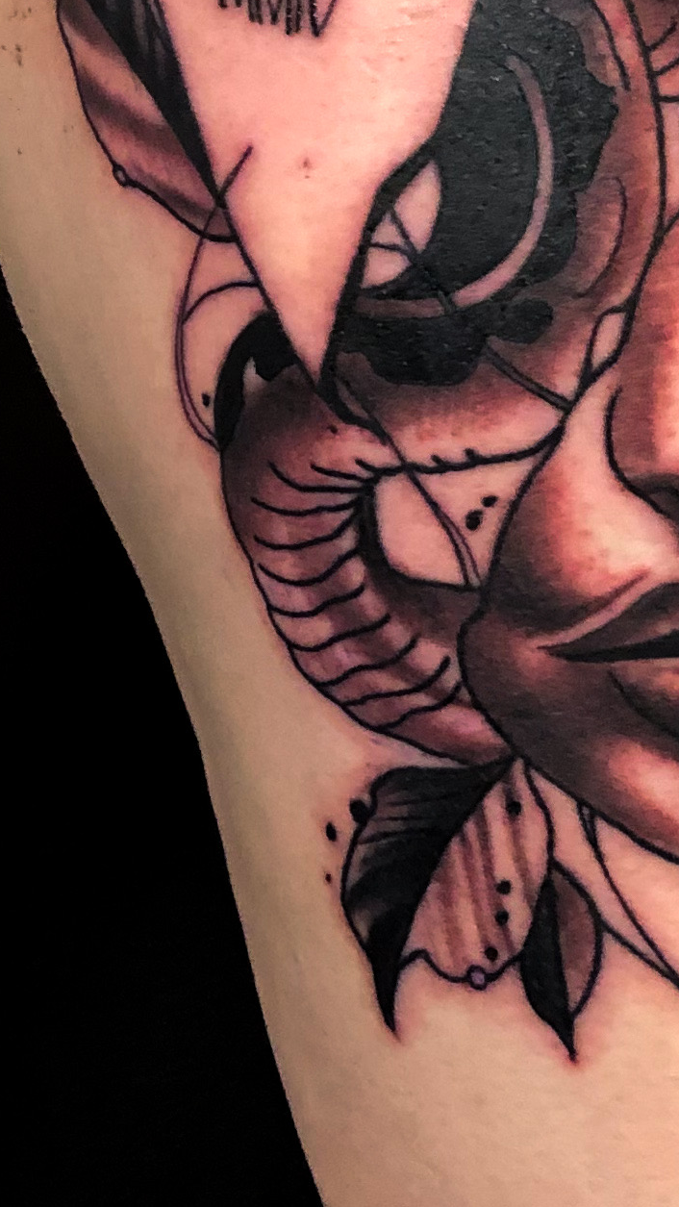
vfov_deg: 21.4
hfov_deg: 12.1
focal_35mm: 98
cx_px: 832
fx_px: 3137
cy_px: 163
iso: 100
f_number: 1.8
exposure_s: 1/13
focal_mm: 4
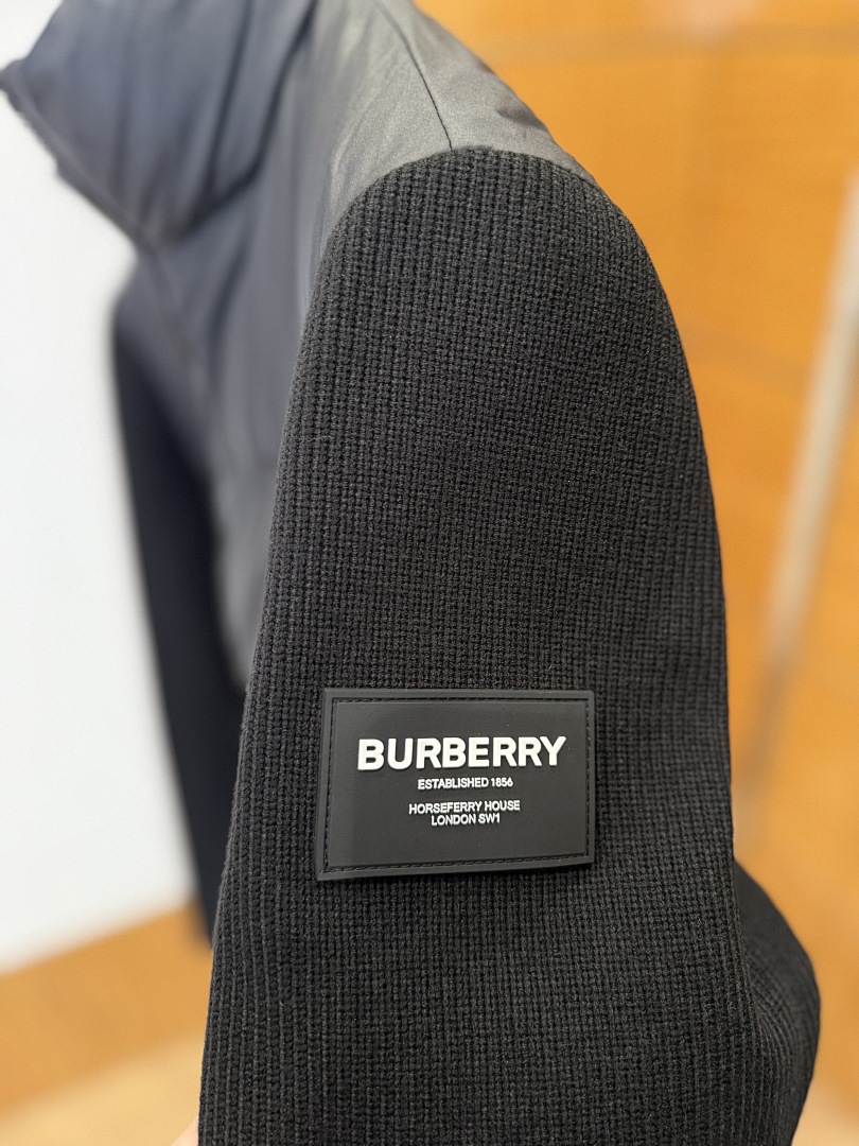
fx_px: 794
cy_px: 573
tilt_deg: -33.4
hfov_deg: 56.8
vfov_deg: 71.6
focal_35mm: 24
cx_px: 430
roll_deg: +3.0
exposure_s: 1/100
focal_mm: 6.76
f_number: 1.78
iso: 320
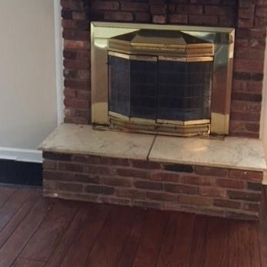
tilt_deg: -11.3
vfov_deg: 34.1
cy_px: 45
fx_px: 419
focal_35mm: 48
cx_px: 160
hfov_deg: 35.2
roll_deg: -2.0
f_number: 2.2
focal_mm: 4.15
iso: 800
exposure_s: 1/15
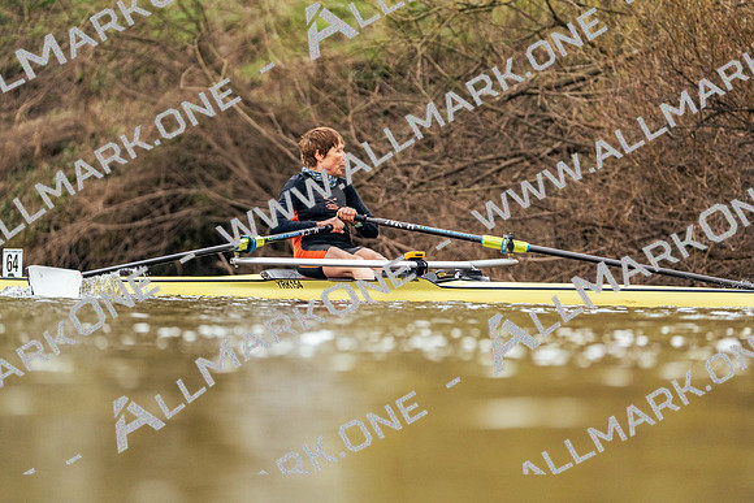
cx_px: 377
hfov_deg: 4.7
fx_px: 9238
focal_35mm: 441
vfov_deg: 3.1
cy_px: 252
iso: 2500
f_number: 6.3
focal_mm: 441
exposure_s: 1/2000
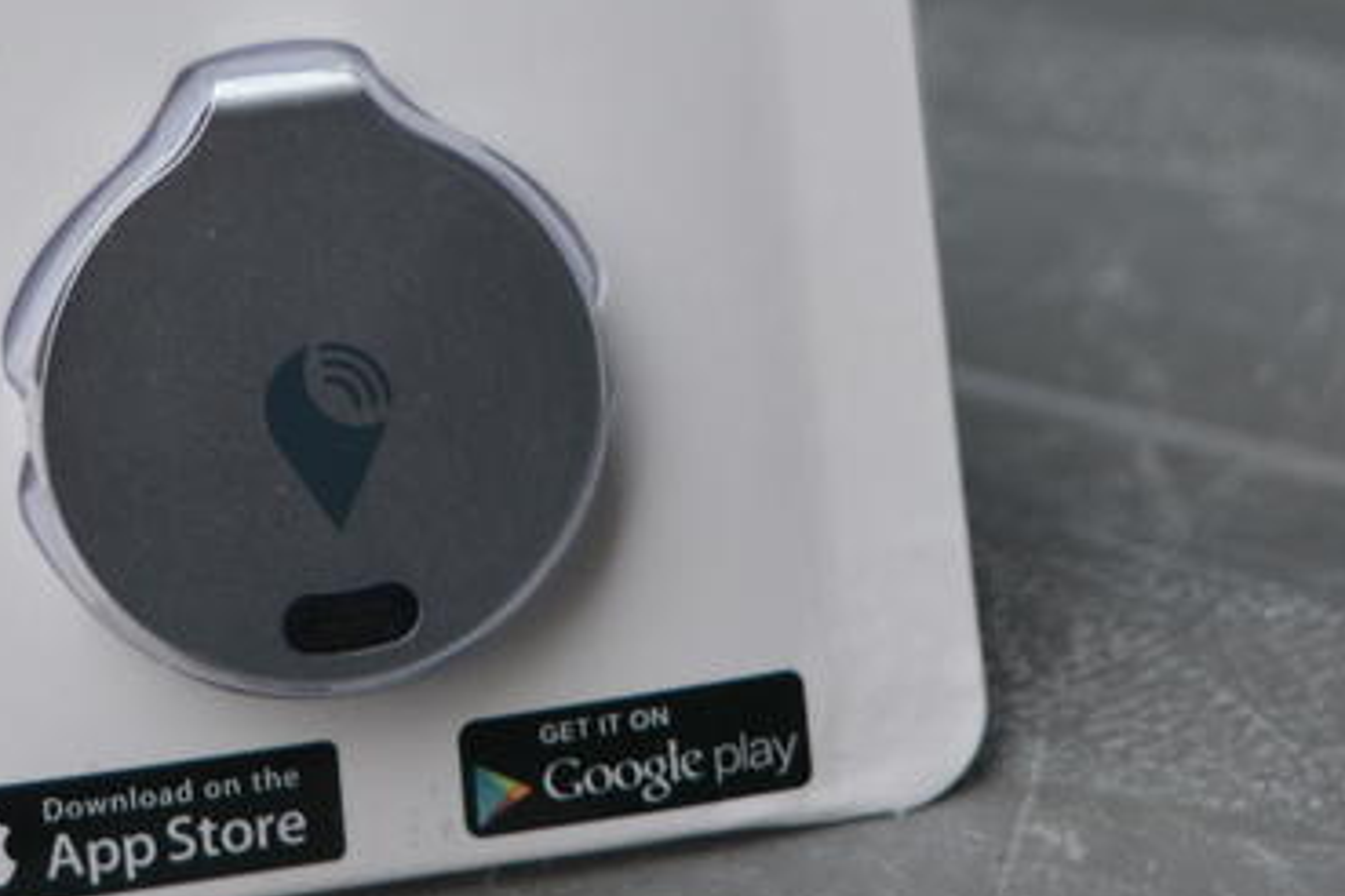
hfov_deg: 14.4
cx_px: 521
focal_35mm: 142
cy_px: 64
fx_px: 5318
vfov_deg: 9.6
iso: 560
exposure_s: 1/60
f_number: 4.5
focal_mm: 35
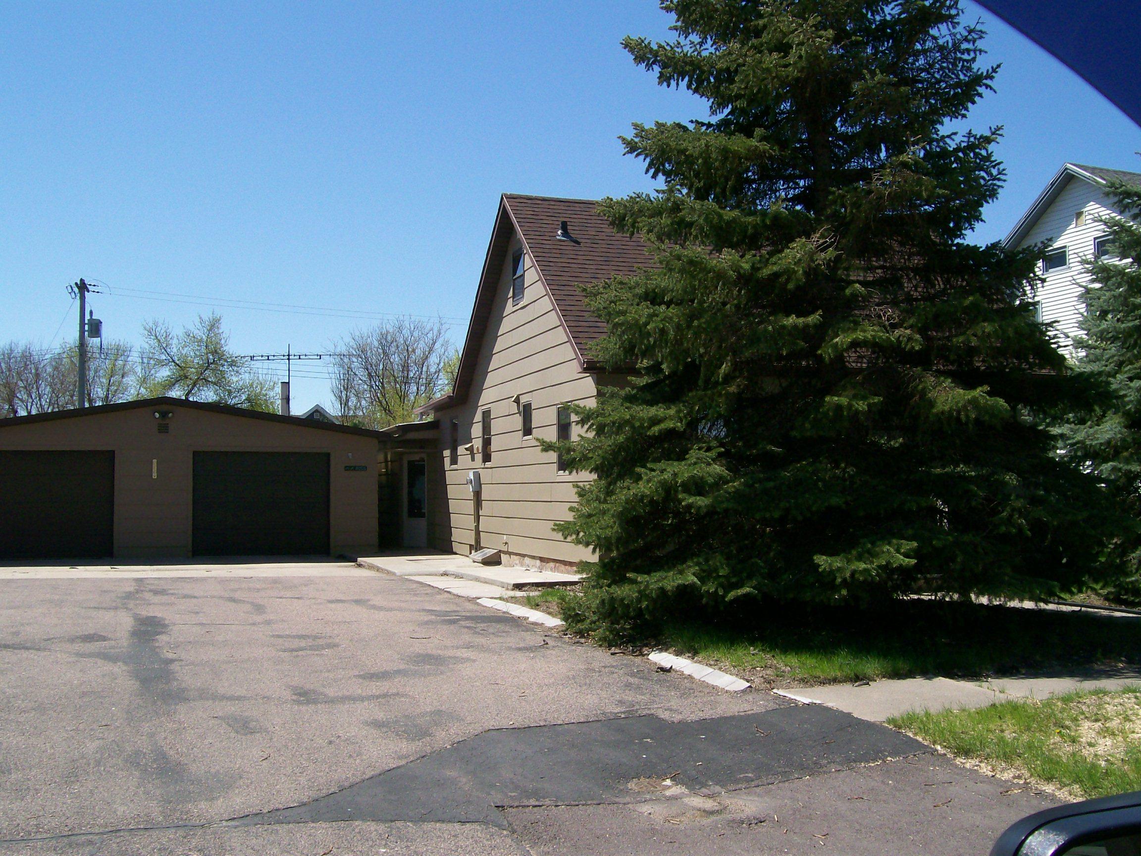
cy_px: 428
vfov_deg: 39.7
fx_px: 1187
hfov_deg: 51.4
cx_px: 570
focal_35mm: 36
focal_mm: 6
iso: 80
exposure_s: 1/586
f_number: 4.8
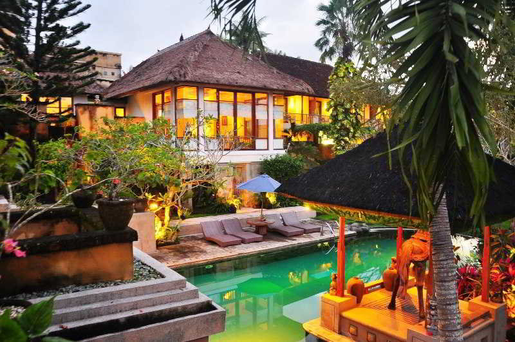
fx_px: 386
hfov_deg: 67.5
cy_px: 171
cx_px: 258
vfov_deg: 47.8
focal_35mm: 27
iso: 400
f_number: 4
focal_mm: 18
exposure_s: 1
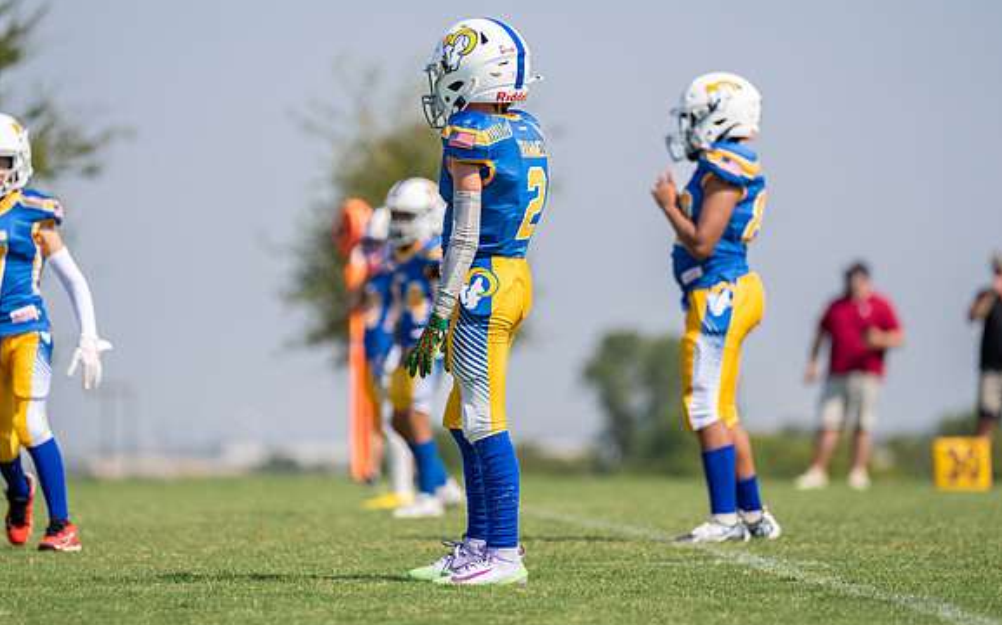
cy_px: 290
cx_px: 473
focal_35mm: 259
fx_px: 7069
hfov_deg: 8.1
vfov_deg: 5.1
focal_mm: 200
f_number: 2.8
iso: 100
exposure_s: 1/2500
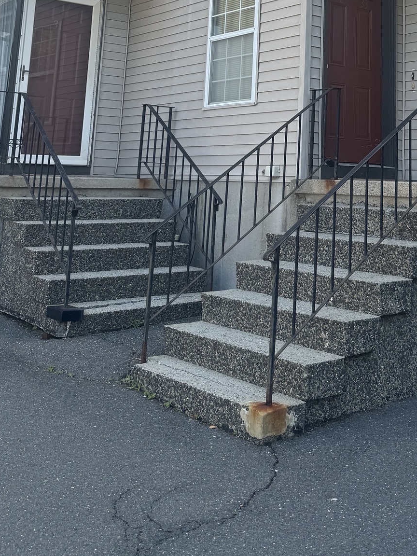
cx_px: 318
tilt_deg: +11.4
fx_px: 771
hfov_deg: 29.7
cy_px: 14
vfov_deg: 36.1
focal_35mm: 48
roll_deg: -0.7
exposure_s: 1/842
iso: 80
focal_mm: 6.76
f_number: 1.78
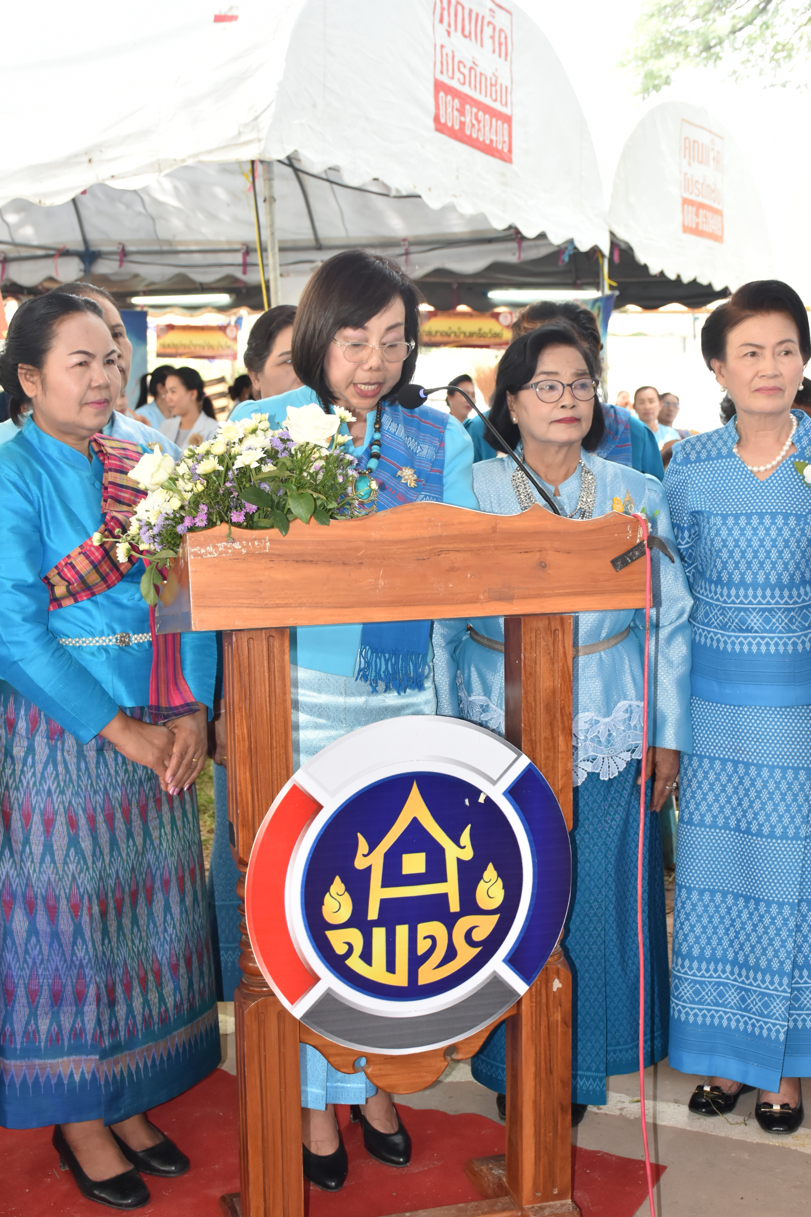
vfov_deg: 41.1
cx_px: 406
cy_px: 608
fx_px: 1622
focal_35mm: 48
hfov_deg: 28.1
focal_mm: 32
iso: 640
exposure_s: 1/125
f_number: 5.6
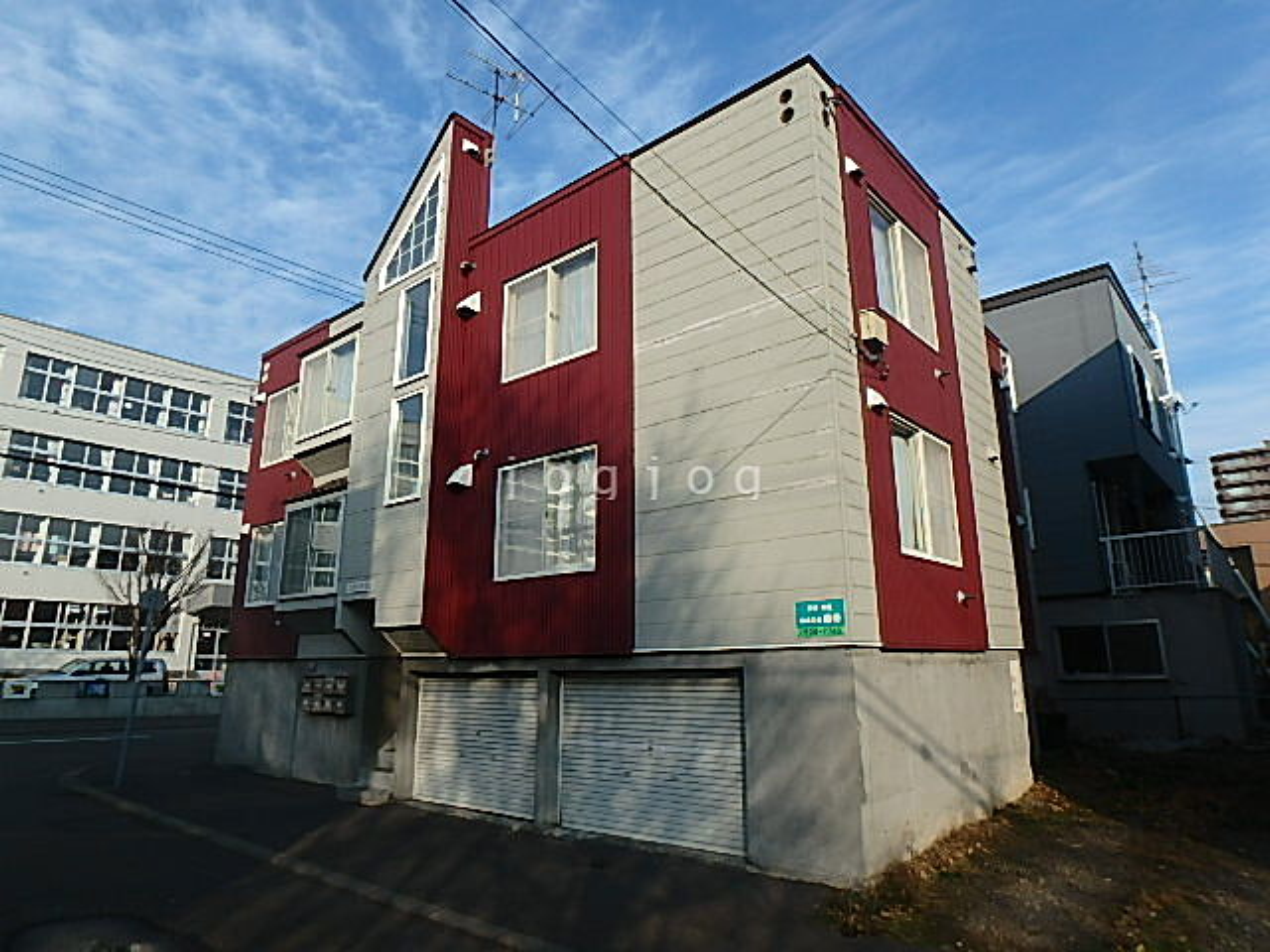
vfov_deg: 63.4
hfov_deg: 79.0
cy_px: 476
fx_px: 770
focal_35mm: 21
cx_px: 635
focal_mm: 3.7
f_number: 6
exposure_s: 1/400
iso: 125
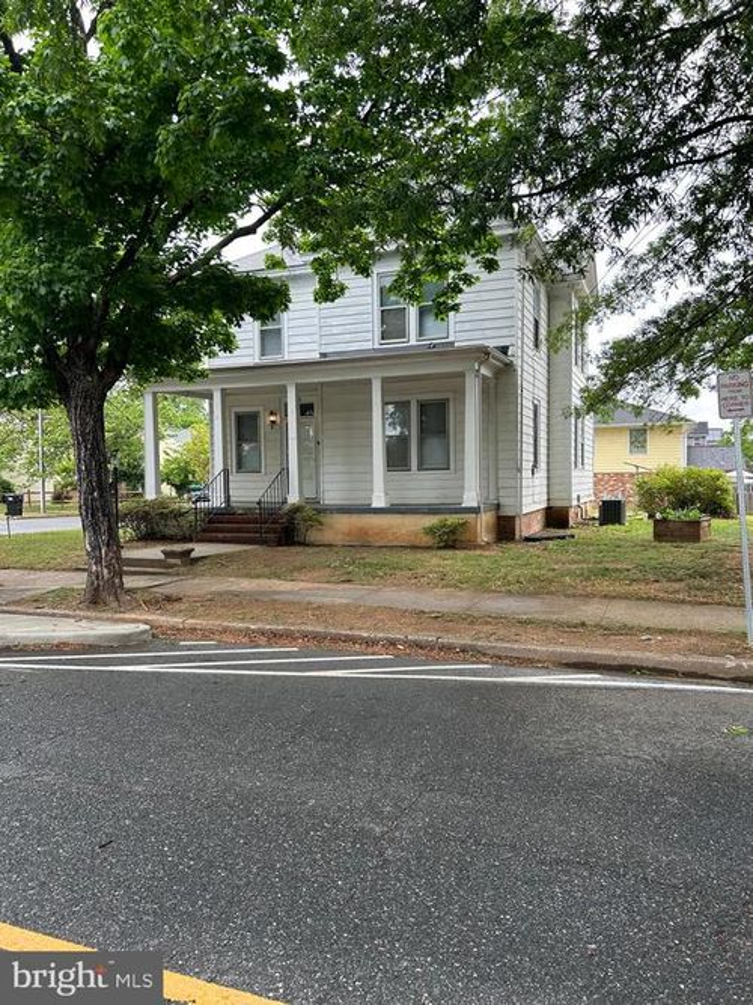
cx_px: 376
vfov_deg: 67.3
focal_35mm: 26
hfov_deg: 53.0
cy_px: 502
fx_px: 754
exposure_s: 1/482
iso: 50
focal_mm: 5.7
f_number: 1.5
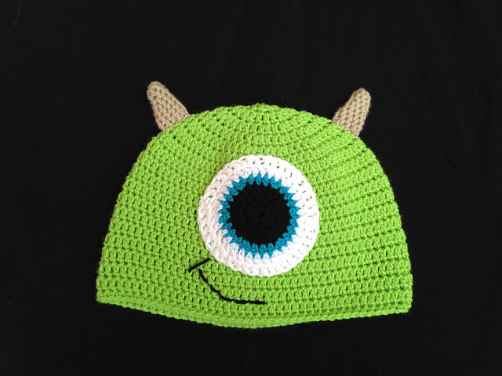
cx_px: 251
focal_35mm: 33
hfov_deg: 55.4
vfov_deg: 42.9
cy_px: 188
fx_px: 479
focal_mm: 4.12
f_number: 2.4
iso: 50
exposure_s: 1/232
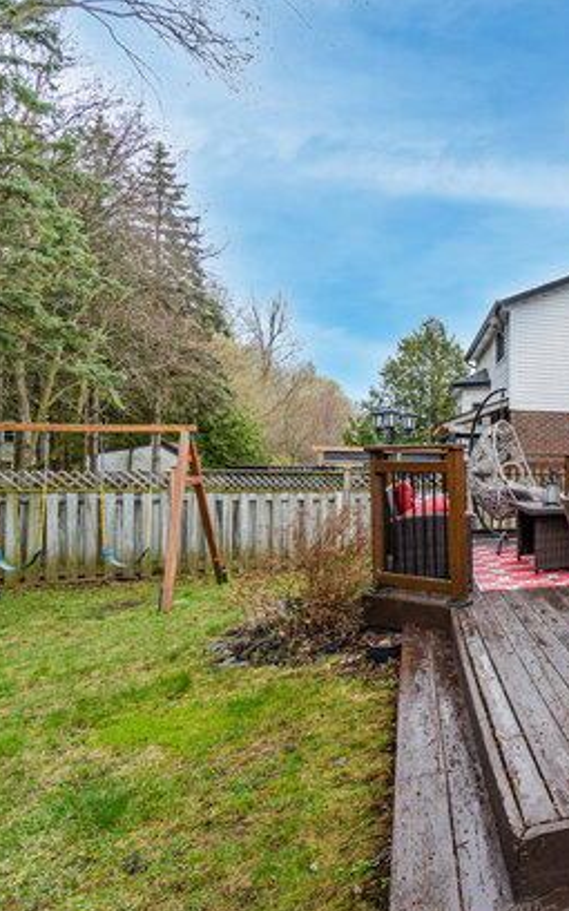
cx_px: 672
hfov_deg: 38.7
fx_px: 595
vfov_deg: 74.8
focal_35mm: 24
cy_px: 470
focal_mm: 10
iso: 50
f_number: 7.1
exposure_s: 1/20
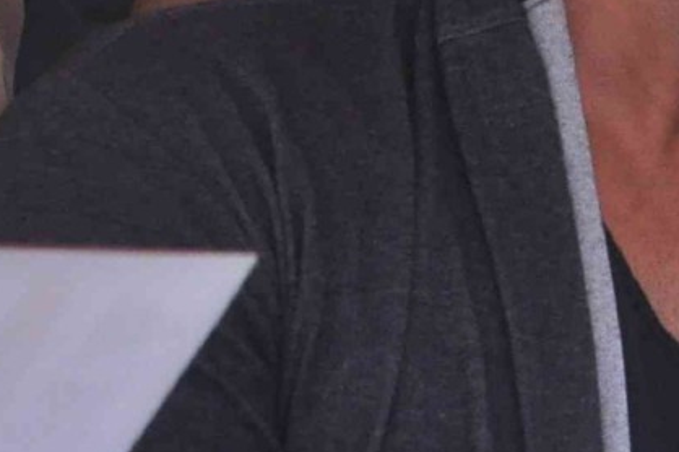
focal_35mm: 308
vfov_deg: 4.5
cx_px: 1343
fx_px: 5804
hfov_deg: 6.5
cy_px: 94
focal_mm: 38
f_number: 10
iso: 1000
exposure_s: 1/400
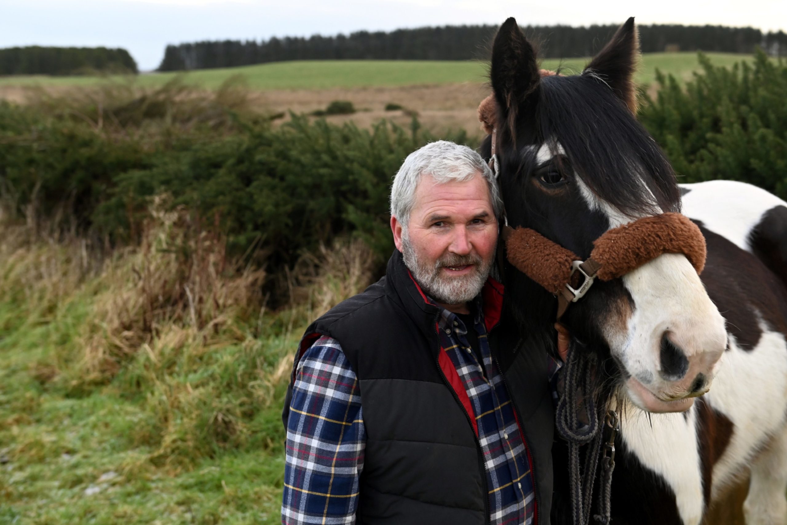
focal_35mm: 55
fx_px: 1202
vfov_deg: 24.6
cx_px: 394
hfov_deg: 36.2
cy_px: 262
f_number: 4.5
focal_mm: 55
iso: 800
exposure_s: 1/400
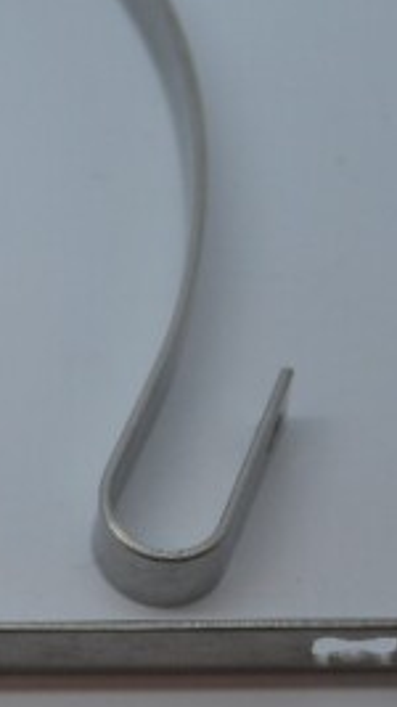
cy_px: 187
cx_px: -254
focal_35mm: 203
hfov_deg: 5.9
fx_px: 3803
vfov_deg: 10.6
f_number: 5.6
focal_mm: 48
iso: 220
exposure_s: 1/125
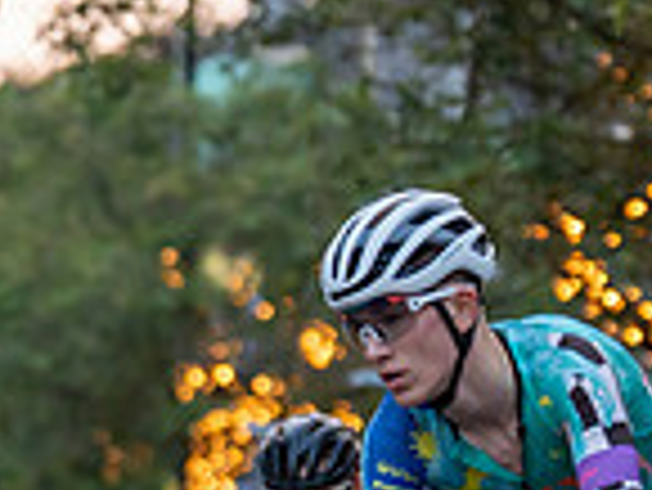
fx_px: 7314
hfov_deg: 5.1
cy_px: 402
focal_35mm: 388
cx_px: 27
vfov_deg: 3.8
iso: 3200
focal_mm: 101
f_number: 2.8
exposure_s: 1/1000
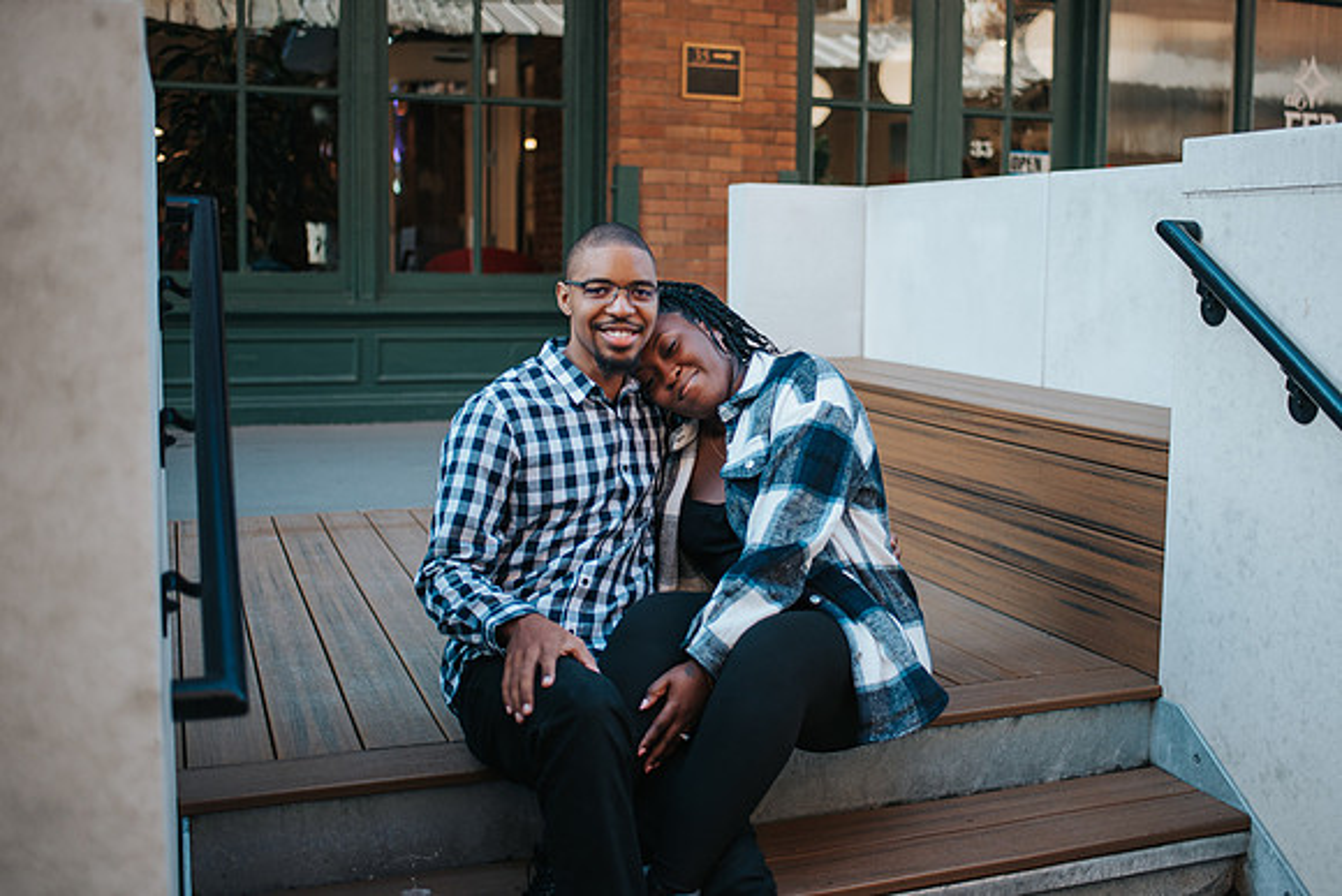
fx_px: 1444
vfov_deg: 34.4
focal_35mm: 39
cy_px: 400
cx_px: 743
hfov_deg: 49.7
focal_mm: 35
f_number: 1.8
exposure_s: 1/640
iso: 500
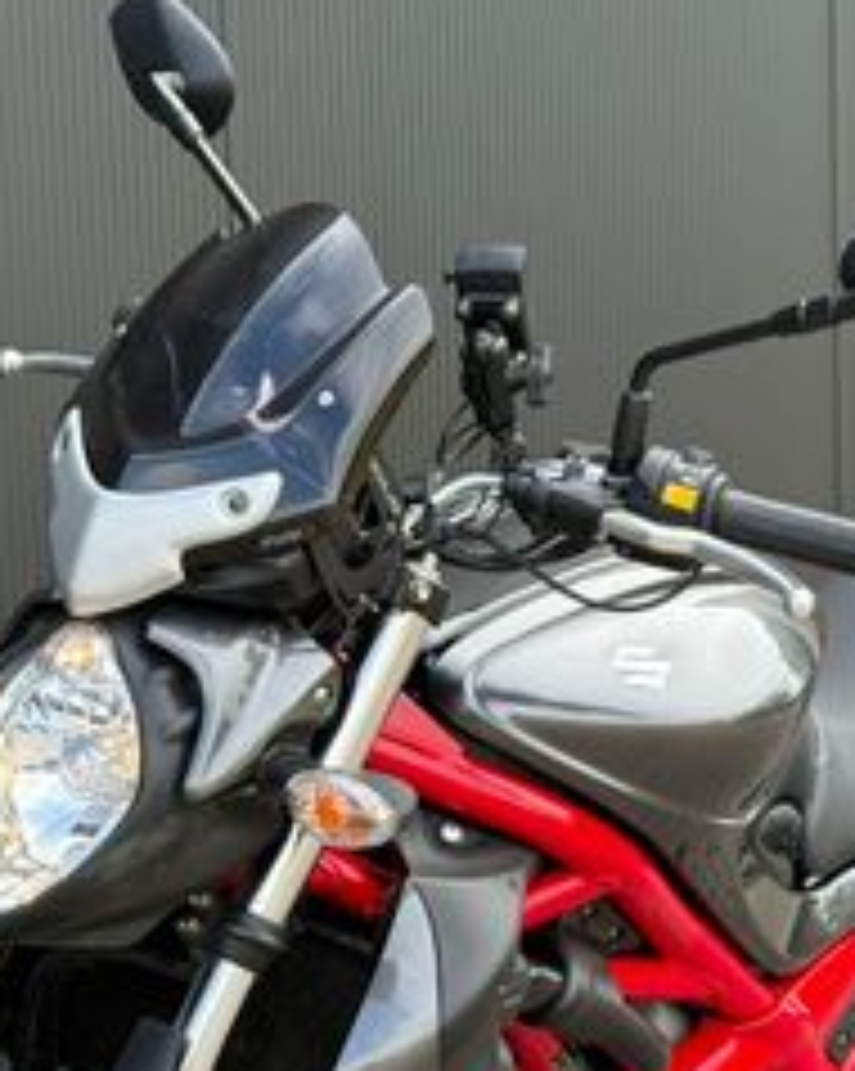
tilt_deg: -7.1
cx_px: 310
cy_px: 990
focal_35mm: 126
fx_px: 3991
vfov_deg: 15.1
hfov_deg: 12.2
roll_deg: +1.8
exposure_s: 1/917
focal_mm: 6.76
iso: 80
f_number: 1.78
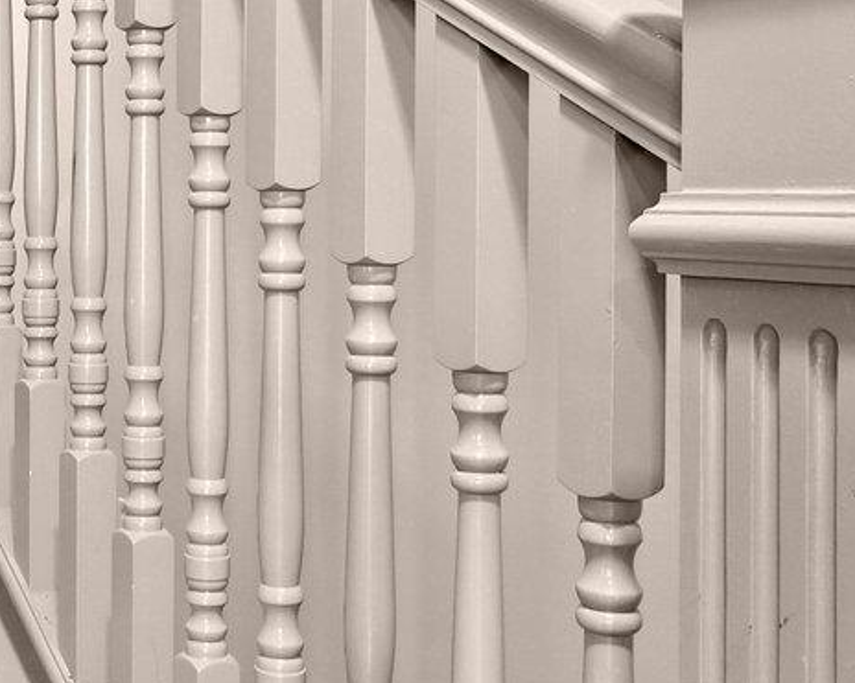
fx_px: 1467
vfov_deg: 26.2
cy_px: 267
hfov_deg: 30.8
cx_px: 63
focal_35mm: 58
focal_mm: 14
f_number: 10
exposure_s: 2.5
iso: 200
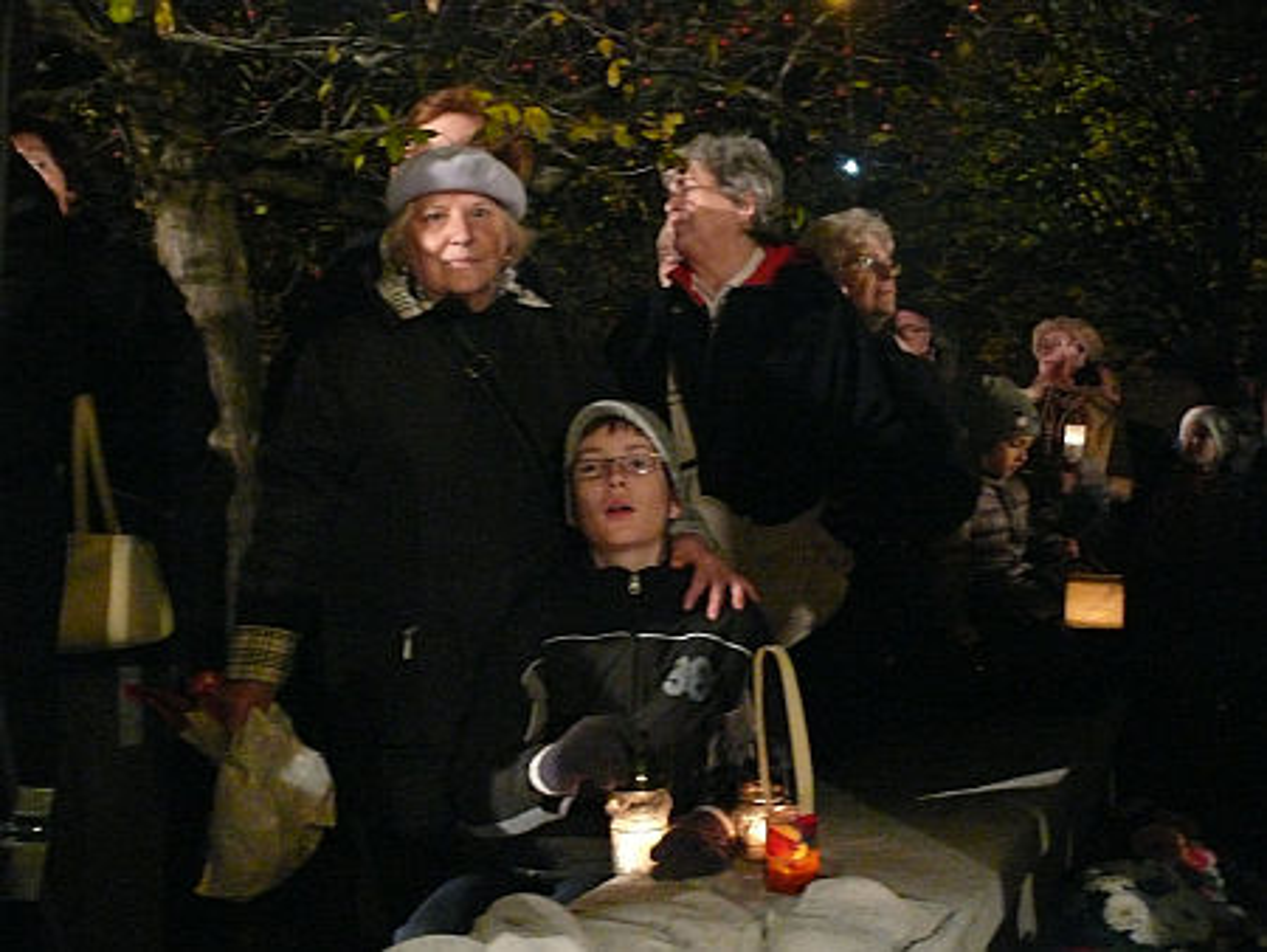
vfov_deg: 40.7
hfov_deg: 52.6
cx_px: 634
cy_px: 476
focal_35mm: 35
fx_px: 1282
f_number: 2.8
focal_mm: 7.4
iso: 800
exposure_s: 1/13
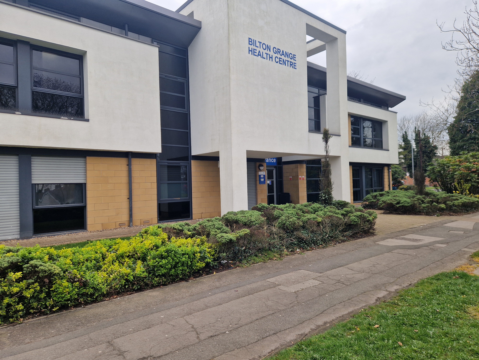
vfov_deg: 58.9
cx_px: 240
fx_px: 318
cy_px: 180
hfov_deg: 73.9
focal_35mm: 23
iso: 50
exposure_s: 1/384
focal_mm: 5.4
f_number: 1.8
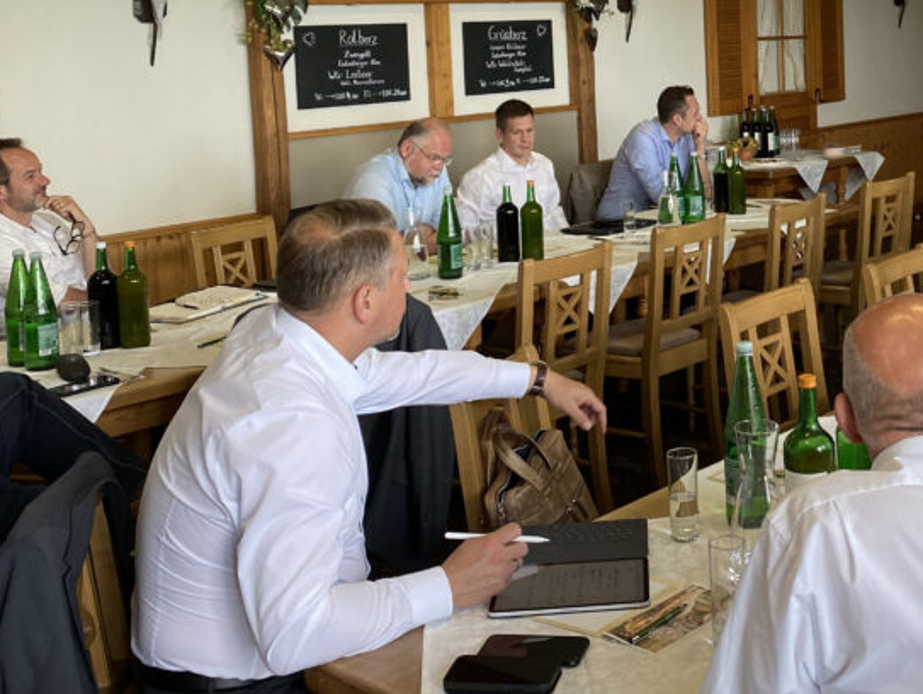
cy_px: 92
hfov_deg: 37.6
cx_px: 728
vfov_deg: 28.7
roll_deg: +2.0
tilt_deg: -3.3
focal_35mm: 49
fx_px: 1307
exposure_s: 1/120
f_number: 1.8
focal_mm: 4.25
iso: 80
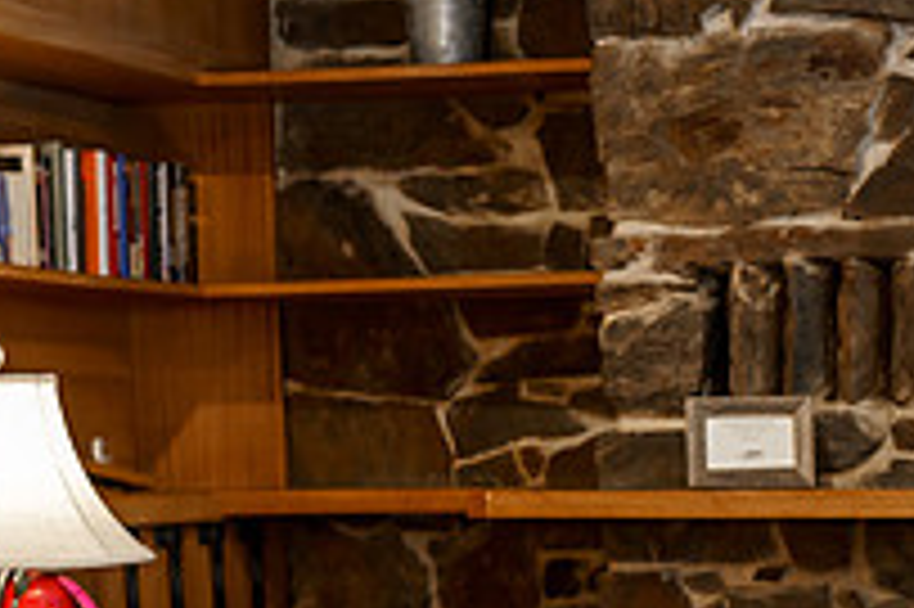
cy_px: 718
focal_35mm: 110
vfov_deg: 12.2
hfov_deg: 17.6
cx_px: 1131
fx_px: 2790
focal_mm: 35
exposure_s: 1/160
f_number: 2.2
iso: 1600
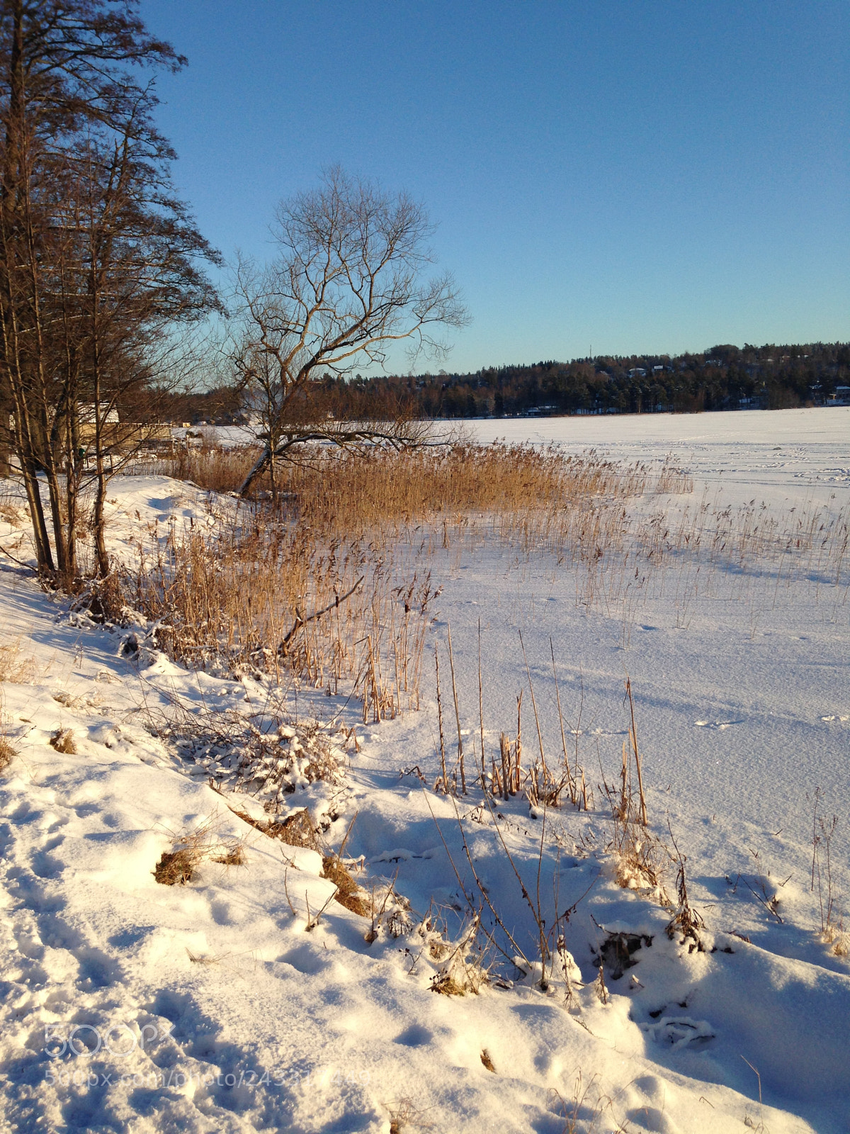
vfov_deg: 55.4
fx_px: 1080
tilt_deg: -6.7
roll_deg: +0.8
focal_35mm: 33
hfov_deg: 42.9
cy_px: 567
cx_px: 425
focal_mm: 4.12
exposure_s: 1/1130
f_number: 2.4
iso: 50
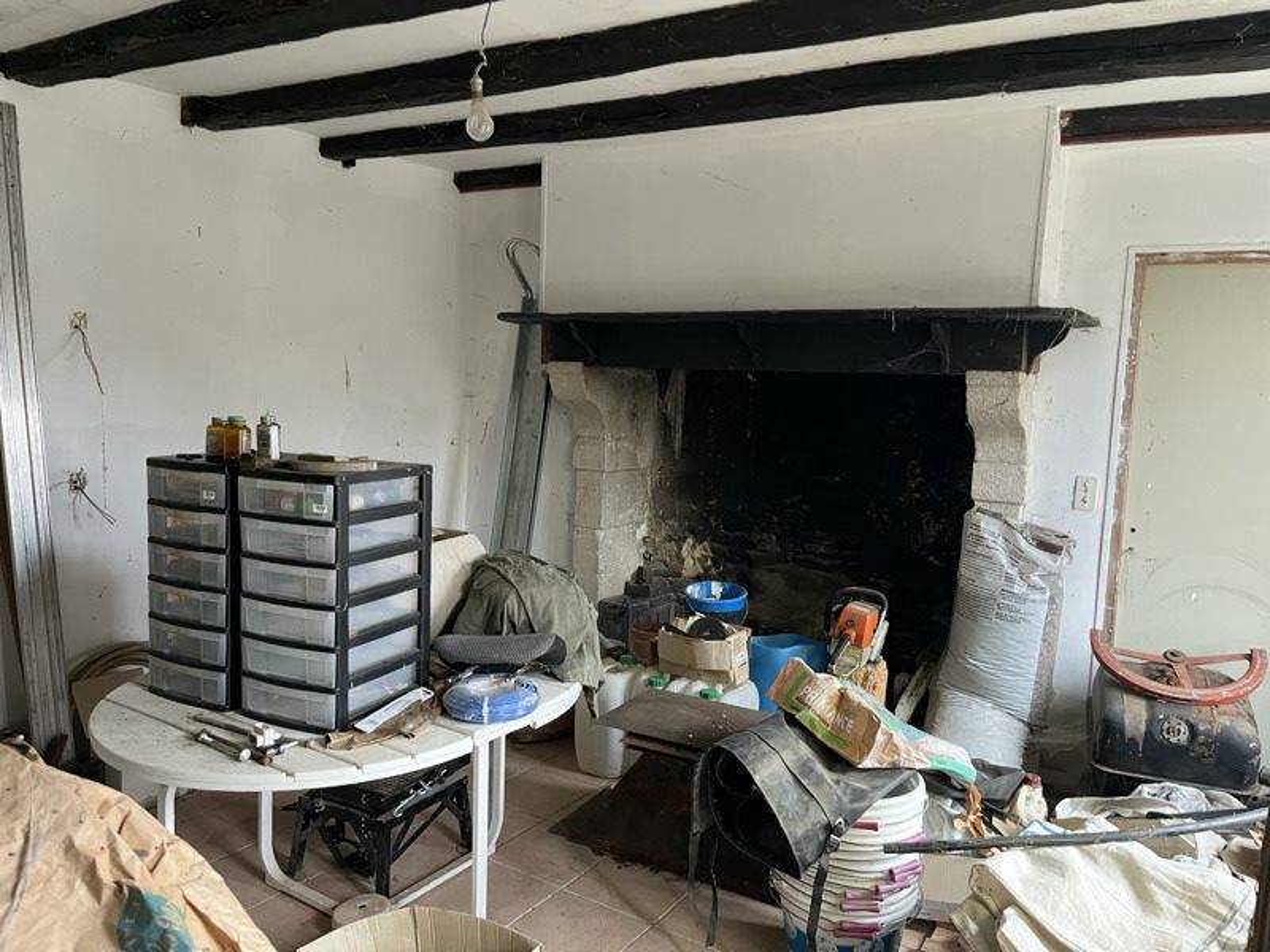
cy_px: 476
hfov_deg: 67.3
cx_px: 635
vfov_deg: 53.1
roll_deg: -2.2
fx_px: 954
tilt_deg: -6.3
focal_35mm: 26
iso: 250
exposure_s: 1/60
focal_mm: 5.1
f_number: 1.6
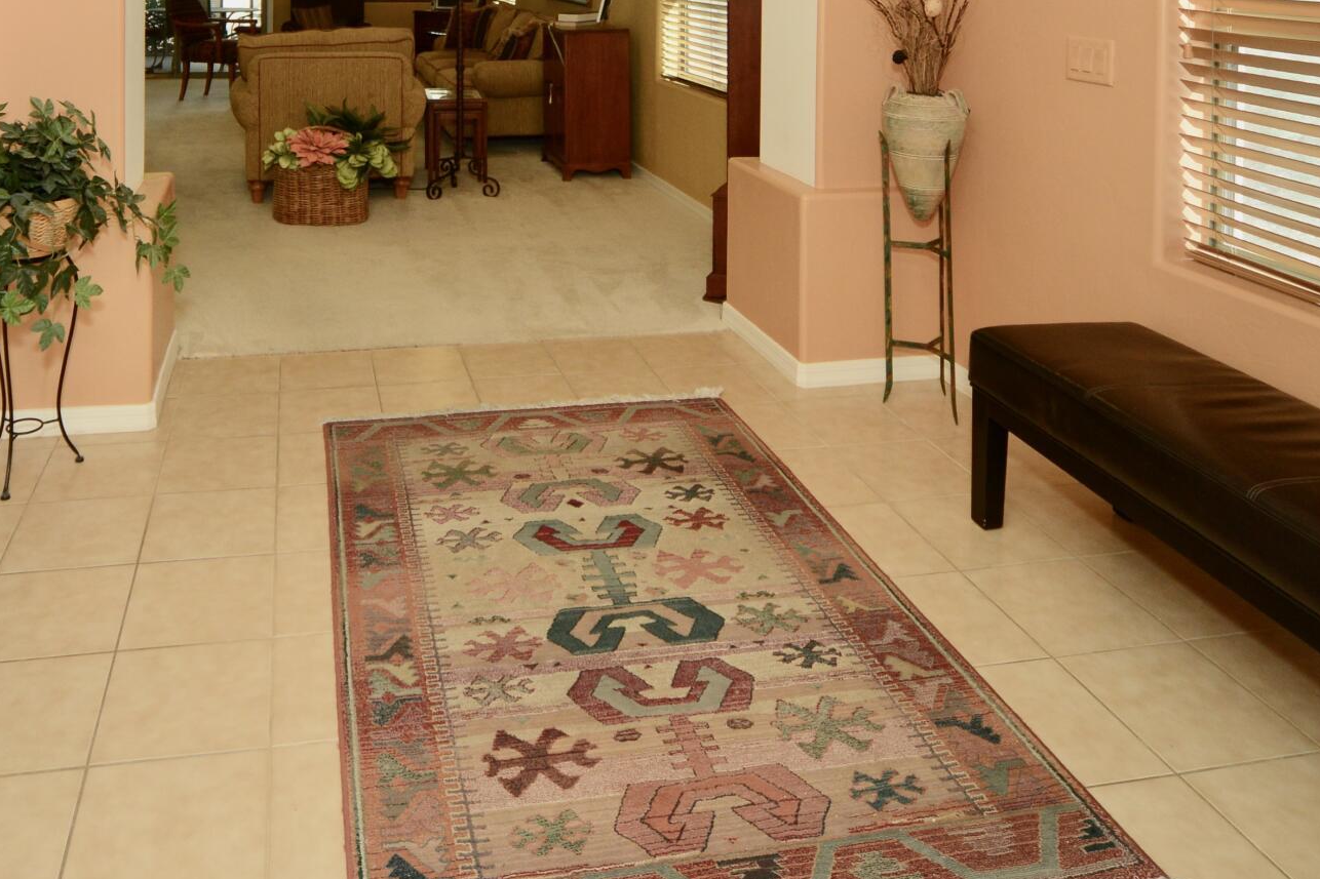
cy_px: -42
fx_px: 1026
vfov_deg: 39.6
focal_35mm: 28
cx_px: 483
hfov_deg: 64.4
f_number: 7.1
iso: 800
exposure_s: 1/60
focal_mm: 12
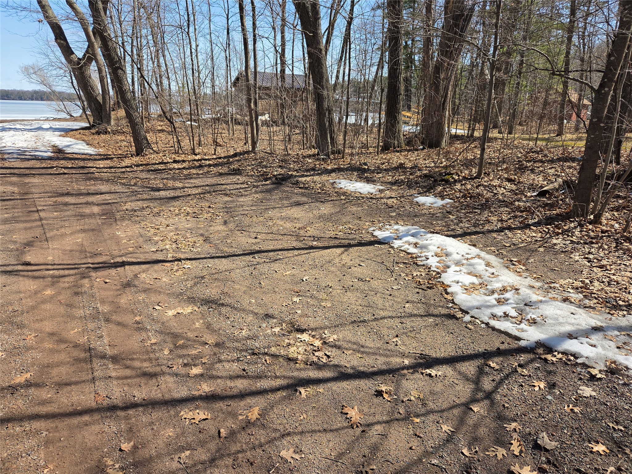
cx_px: 316
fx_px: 420
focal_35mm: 23
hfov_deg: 73.9
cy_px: 237
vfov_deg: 58.9
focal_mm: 5.4
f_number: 1.8
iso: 80
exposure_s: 1/2417
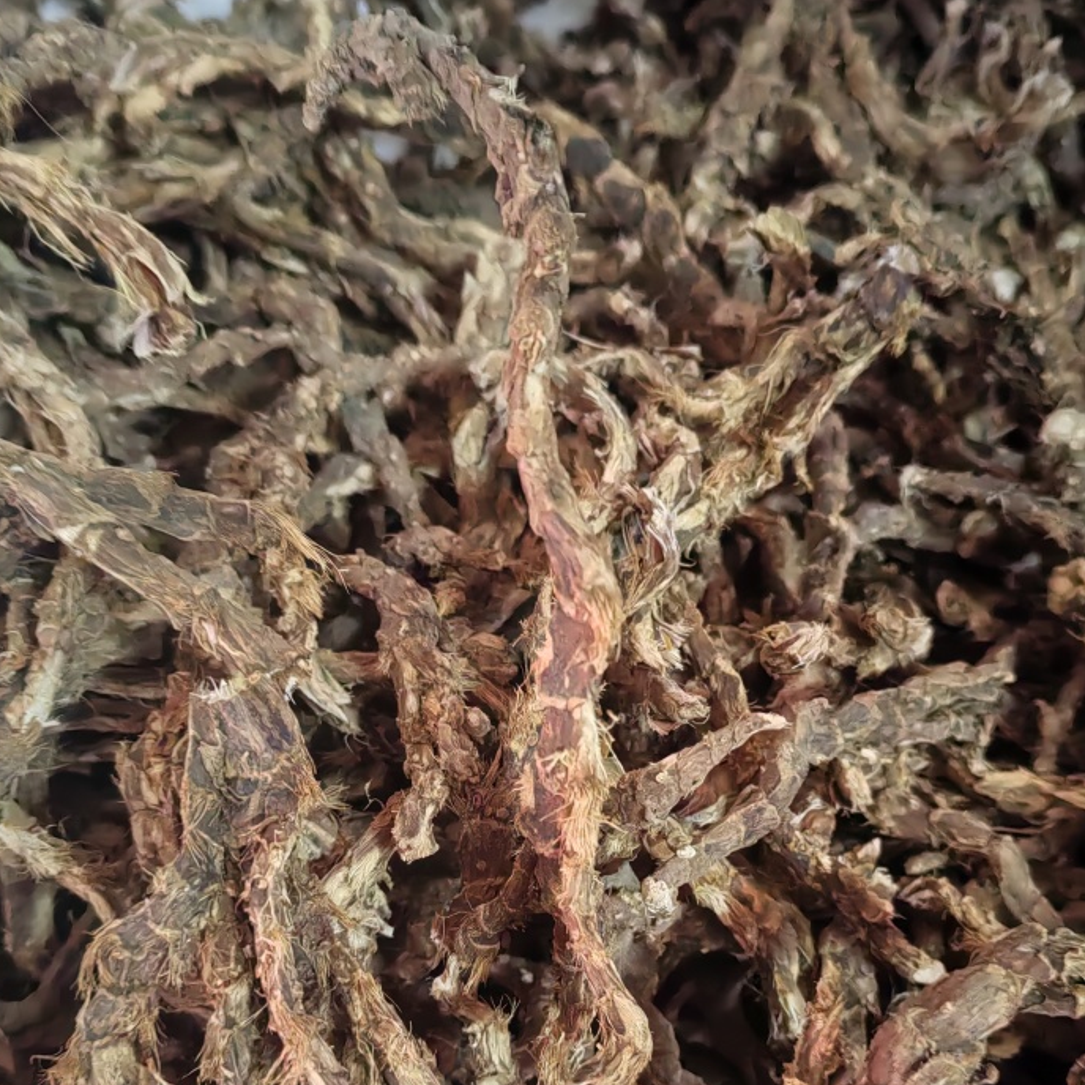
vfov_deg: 44.0
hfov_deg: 44.9
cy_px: 759
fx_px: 1312
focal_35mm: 37
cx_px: 584
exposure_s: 1/16.7
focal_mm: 5.52
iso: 2000
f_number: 1.9
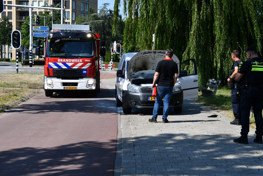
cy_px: 80
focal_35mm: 79
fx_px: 577
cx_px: 138
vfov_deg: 17.3
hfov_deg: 25.7
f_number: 8
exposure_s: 1/250
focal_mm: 46
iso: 100
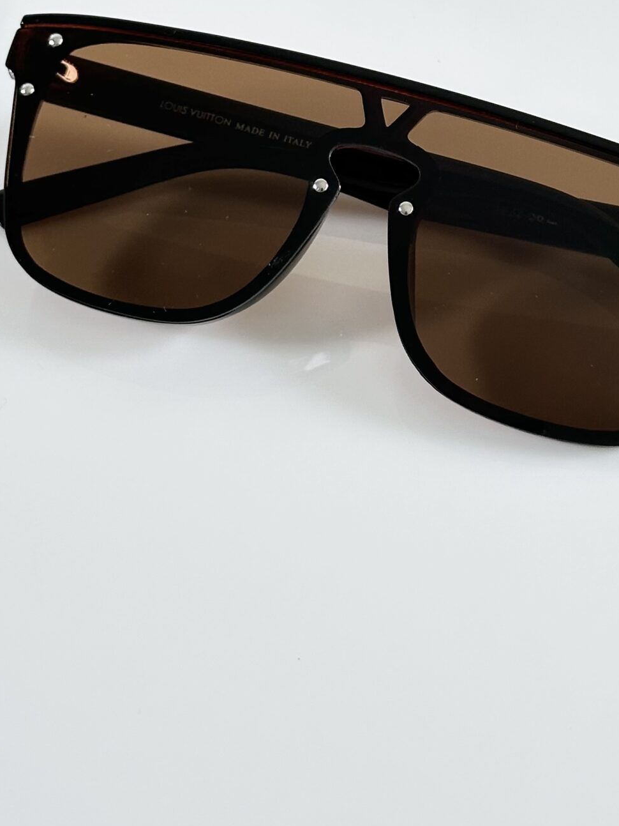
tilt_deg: -48.6
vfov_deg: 20.5
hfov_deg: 15.6
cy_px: 220
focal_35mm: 95
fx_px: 2265
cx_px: 372
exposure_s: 1/121
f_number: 1.78
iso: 80
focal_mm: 6.86
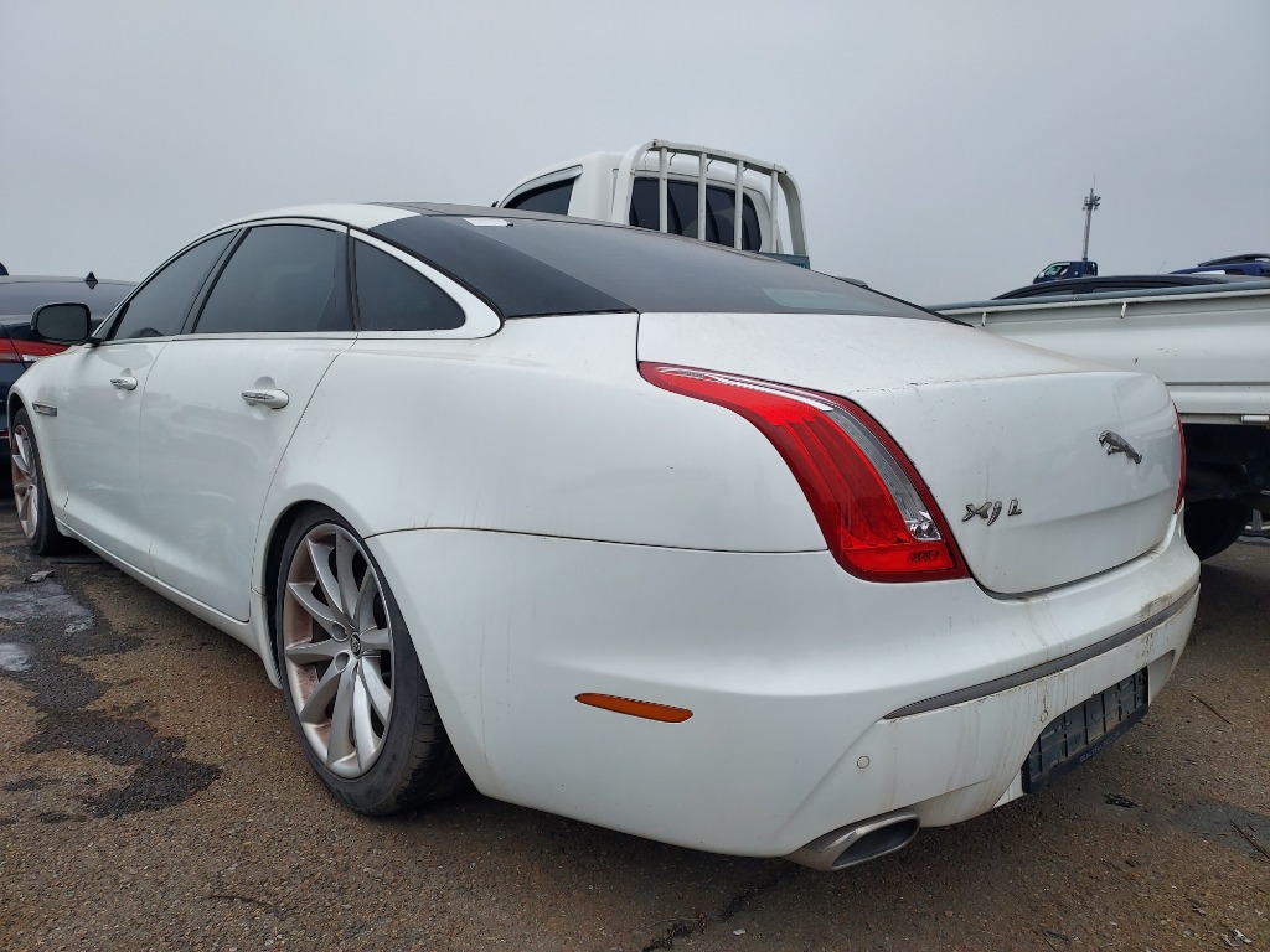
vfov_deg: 56.8
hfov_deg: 71.6
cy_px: 476
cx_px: 635
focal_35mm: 24
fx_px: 881
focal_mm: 4.6
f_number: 1.8
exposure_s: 1/574
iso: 40
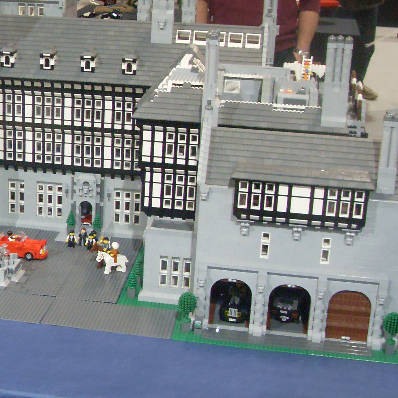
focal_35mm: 71
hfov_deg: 23.8
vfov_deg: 24.3
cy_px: 168
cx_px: 63
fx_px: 924
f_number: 2.8
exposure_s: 1/8
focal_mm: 6.3
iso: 200
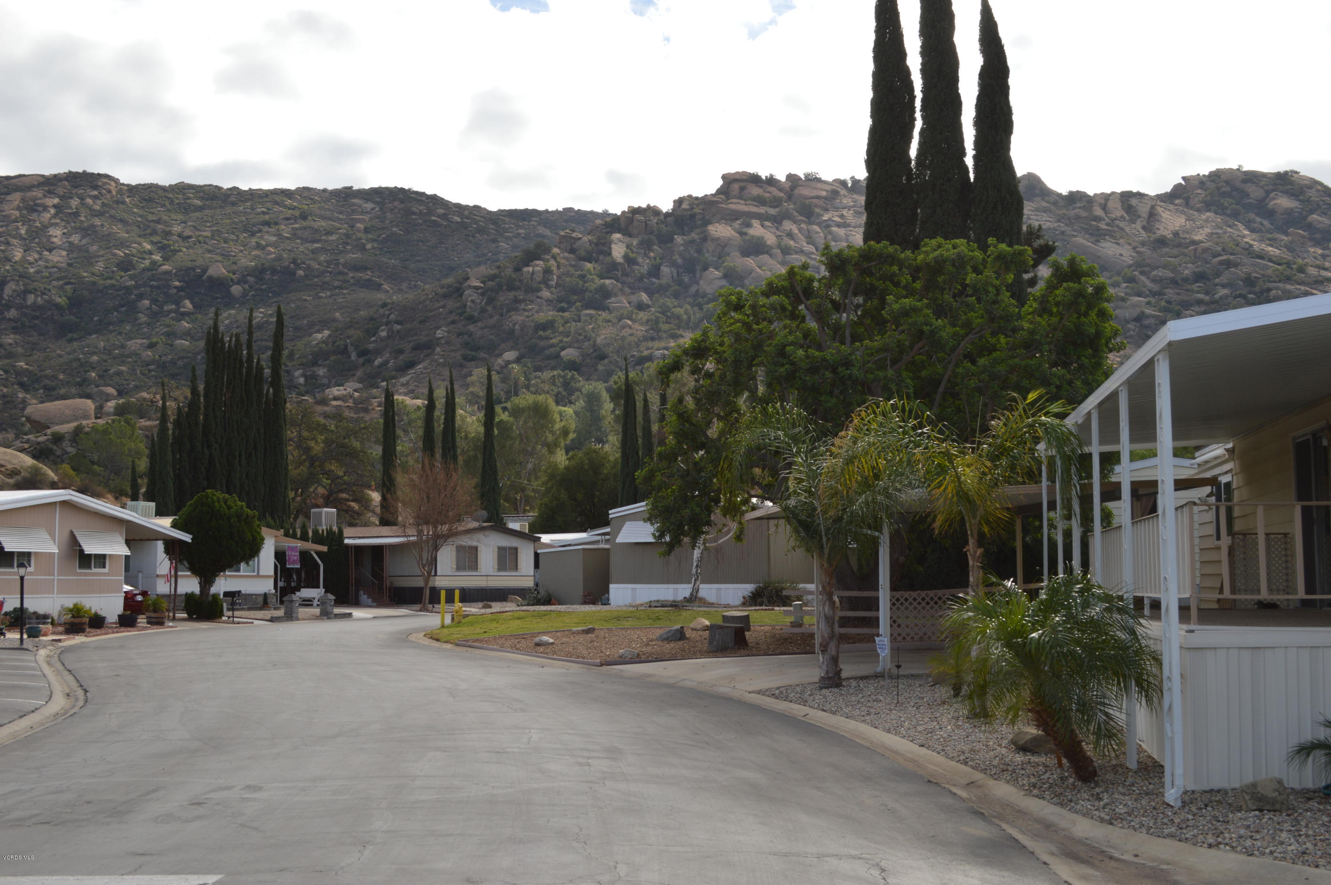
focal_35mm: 39
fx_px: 1440
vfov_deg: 34.1
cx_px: 666
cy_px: 442
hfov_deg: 49.6
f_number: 7.1
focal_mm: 26
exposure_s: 1/200
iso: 100
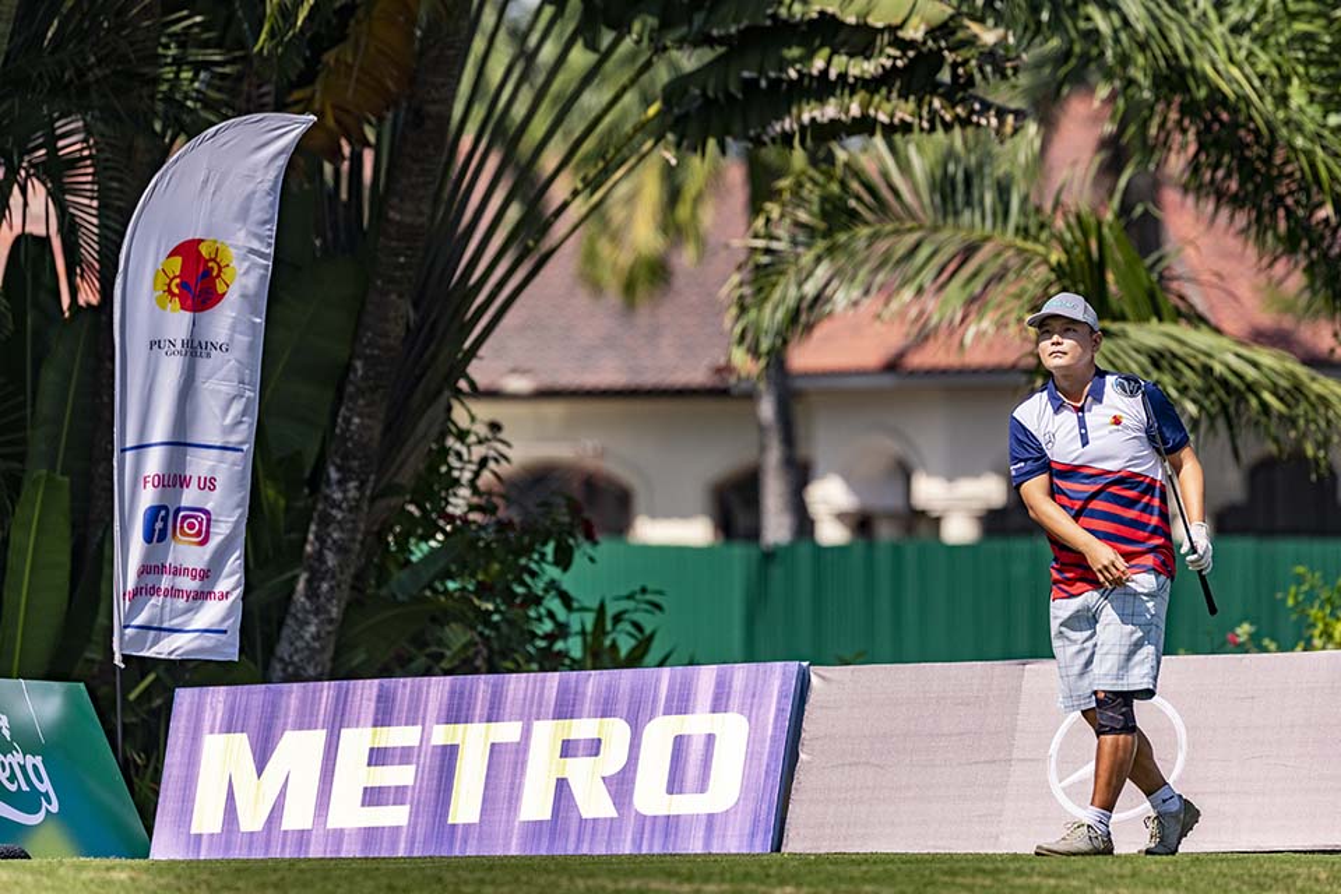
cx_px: 670
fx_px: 14899
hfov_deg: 5.2
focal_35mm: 400
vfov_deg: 3.4
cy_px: 447
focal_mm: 400
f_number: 5.6
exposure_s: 1/4000
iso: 500
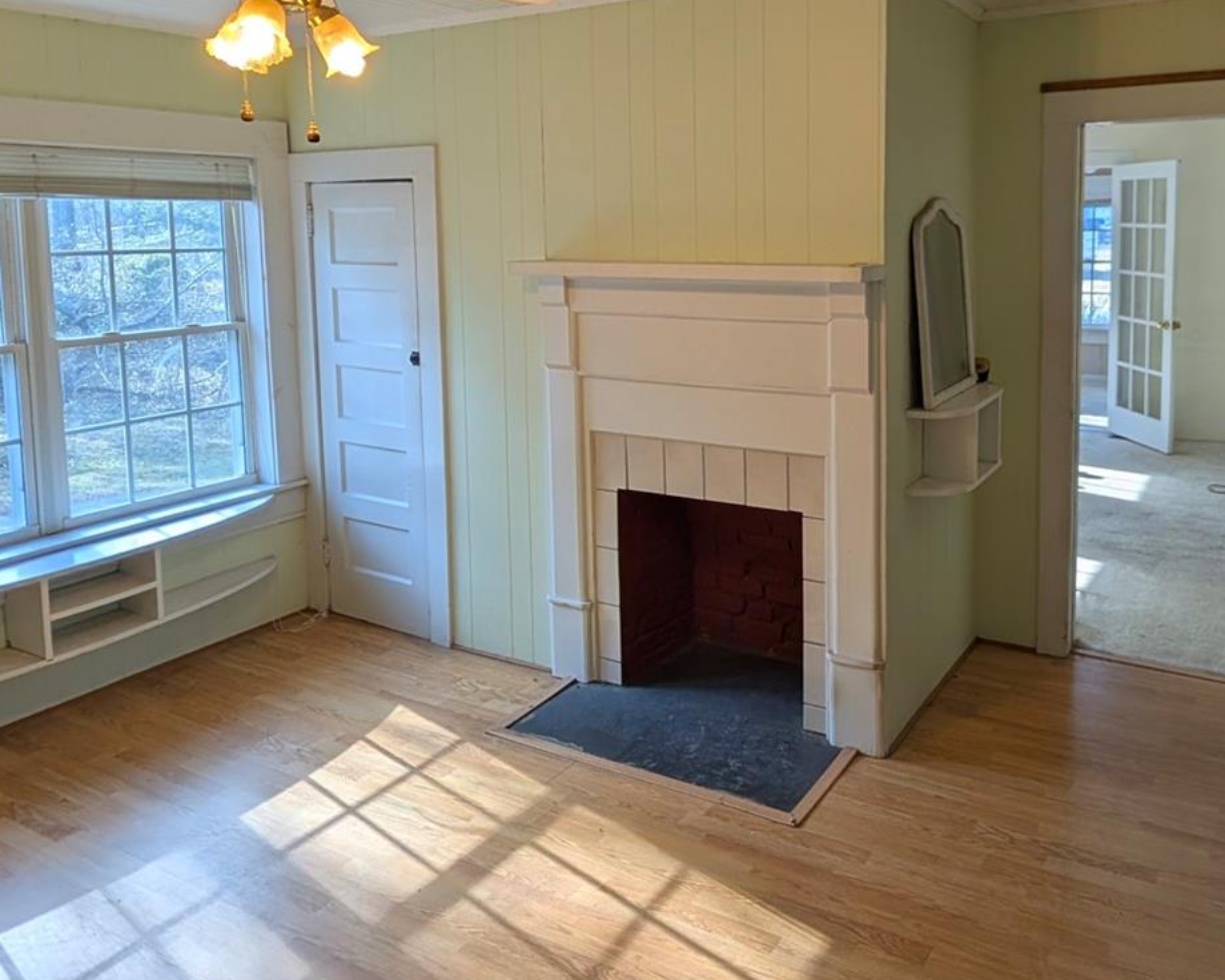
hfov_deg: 64.9
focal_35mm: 26
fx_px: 943
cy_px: 316
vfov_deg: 53.7
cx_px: 778
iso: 51
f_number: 1.7
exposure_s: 1/161
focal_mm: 2.02
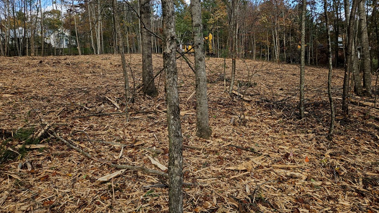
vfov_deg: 44.2
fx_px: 261
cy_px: 88
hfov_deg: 71.9
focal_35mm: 26
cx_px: 193
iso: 25
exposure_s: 1/439
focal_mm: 5.4
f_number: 1.8
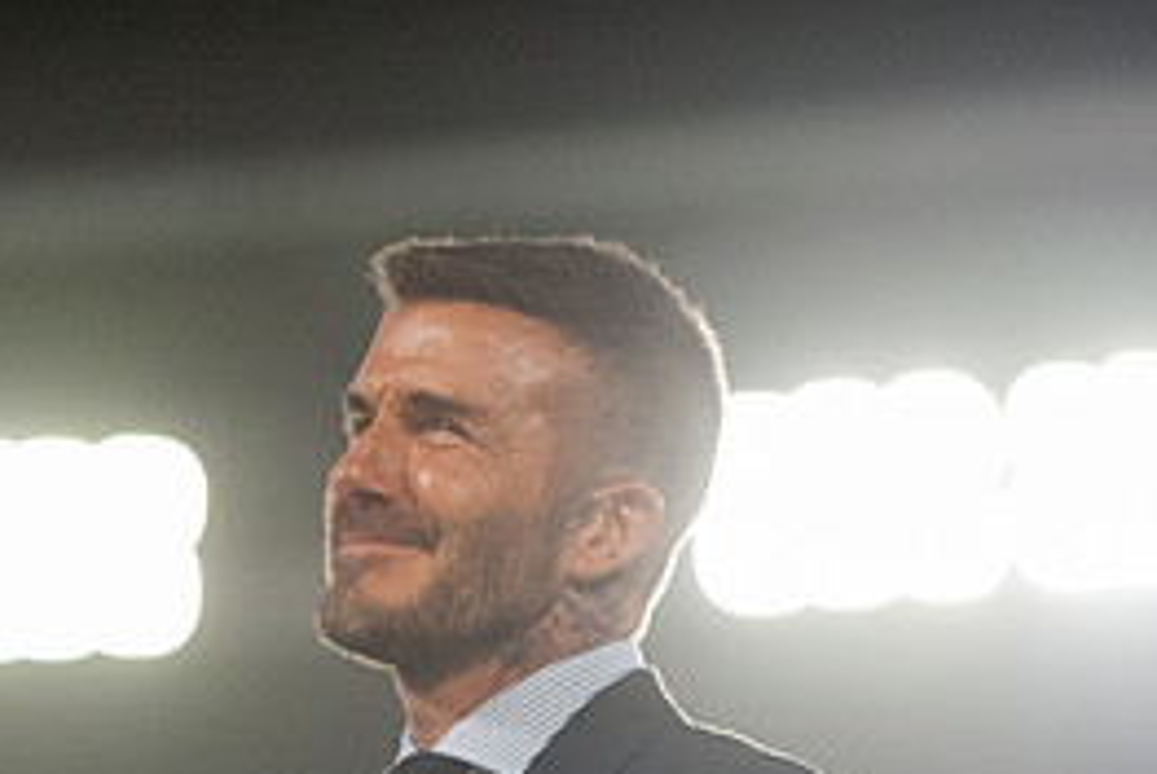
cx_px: 462
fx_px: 9910
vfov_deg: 4.5
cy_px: 844
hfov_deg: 6.7
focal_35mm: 308
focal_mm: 140
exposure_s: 1/3200
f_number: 2.8
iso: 3200
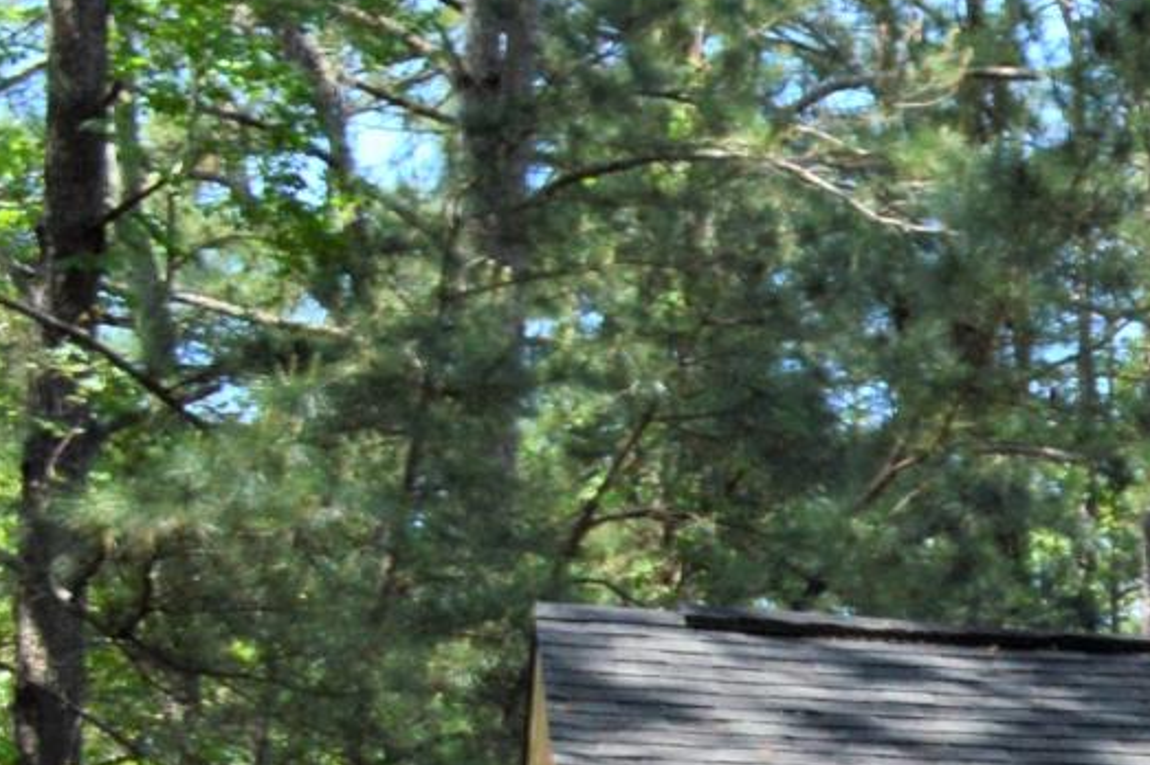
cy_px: 1312
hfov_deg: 10.2
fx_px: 5491
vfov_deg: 7.8
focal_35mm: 172
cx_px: 2850
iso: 400
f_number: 10
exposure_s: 1/250
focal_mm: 20
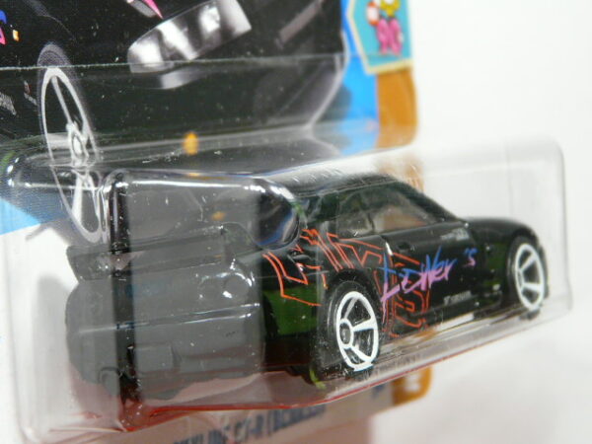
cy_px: 222
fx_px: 1830
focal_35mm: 107
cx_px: 296
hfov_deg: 18.4
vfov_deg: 13.8
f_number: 3.2
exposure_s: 1/50
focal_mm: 11.1
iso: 160
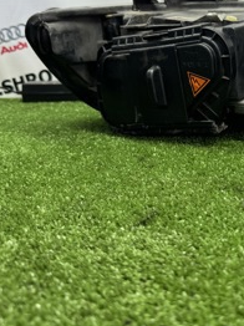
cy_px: 106
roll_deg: -0.6
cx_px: 212
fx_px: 414
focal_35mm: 44
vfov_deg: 42.3
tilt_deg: -8.4
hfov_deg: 31.5
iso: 64
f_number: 1.78
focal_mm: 6.76
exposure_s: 1/121
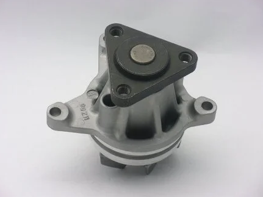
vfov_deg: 14.8
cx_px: 132
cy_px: 98
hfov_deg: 19.6
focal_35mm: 100
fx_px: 760
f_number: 5
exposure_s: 1/6
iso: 100
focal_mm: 17.4
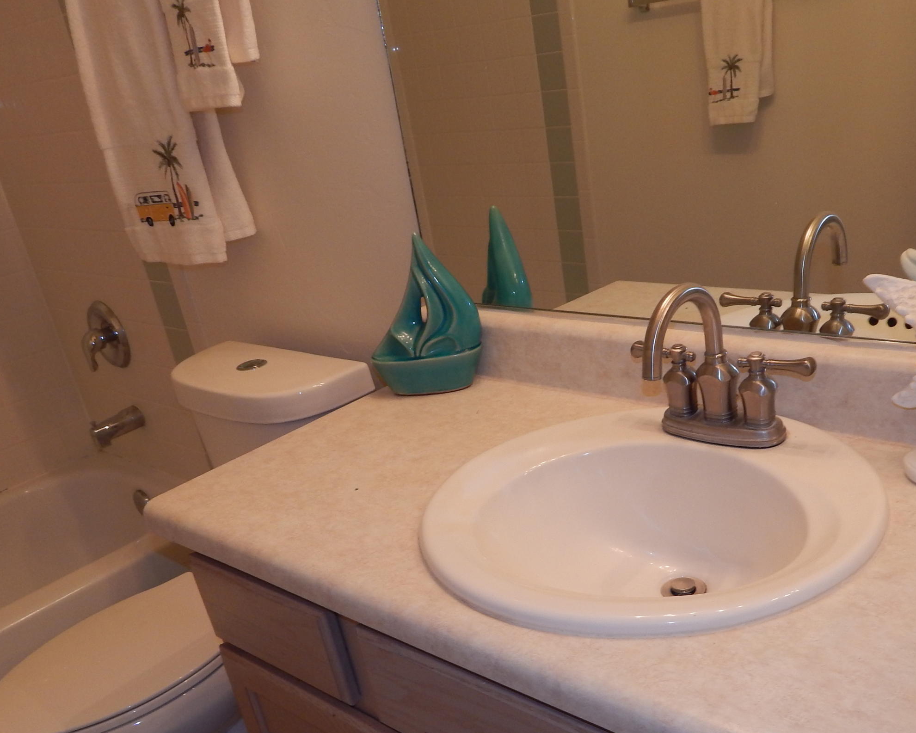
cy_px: 494
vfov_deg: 42.7
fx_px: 922
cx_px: 527
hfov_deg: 52.6
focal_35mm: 34
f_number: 3
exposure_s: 1/30
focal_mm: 4
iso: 140
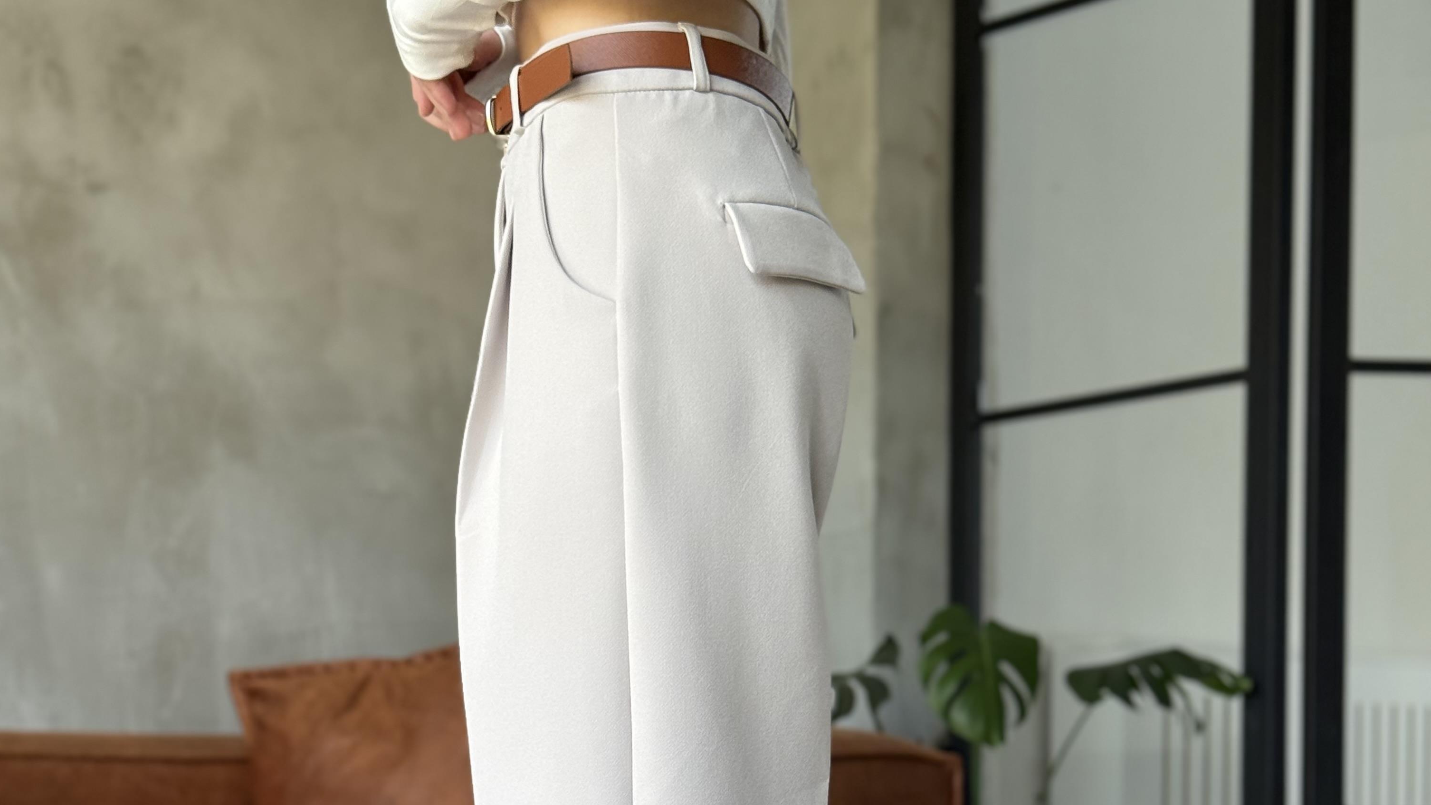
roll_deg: -0.2
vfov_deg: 16.8
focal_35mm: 70
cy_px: 852
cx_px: 716
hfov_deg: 30.2
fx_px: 2656
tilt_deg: -0.6
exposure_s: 1/60
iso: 100
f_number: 1.78
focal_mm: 6.76
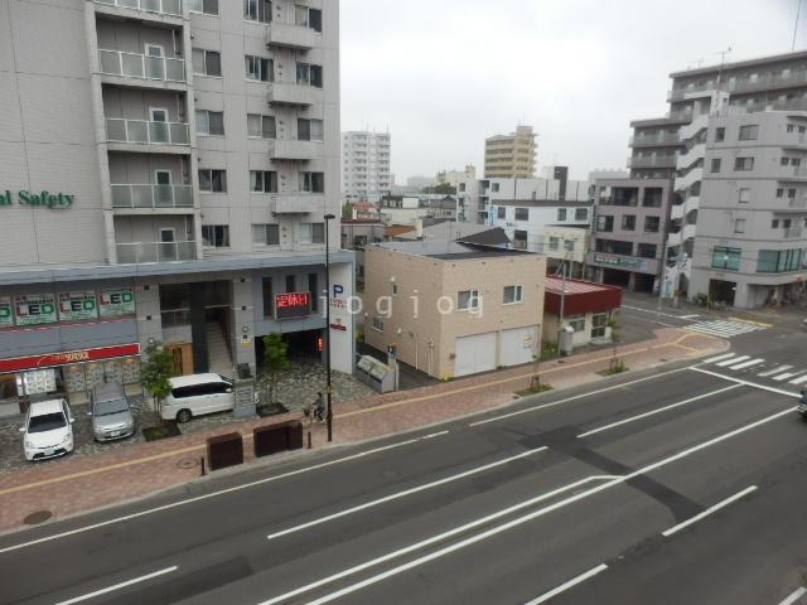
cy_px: 302
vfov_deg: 56.8
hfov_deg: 71.6
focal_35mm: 24
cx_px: 404
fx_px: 560
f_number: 3
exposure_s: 1/125
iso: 80
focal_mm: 4.2
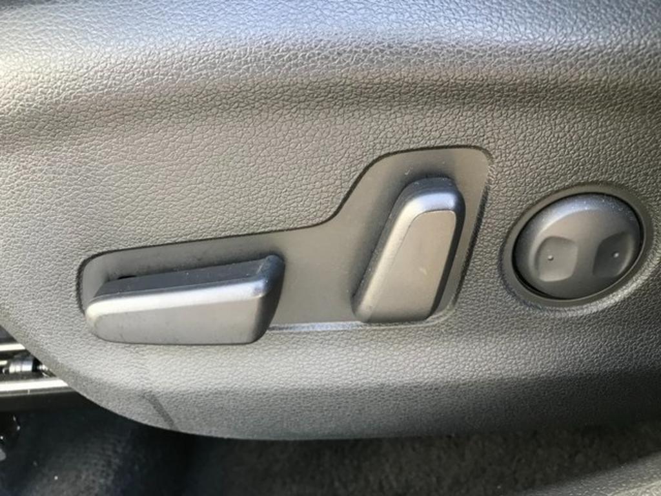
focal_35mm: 28
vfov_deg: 49.7
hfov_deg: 63.4
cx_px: 330
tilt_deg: -34.0
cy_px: 248
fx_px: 535
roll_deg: +11.6
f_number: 1.8
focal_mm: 3.99
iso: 40
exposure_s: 1/24
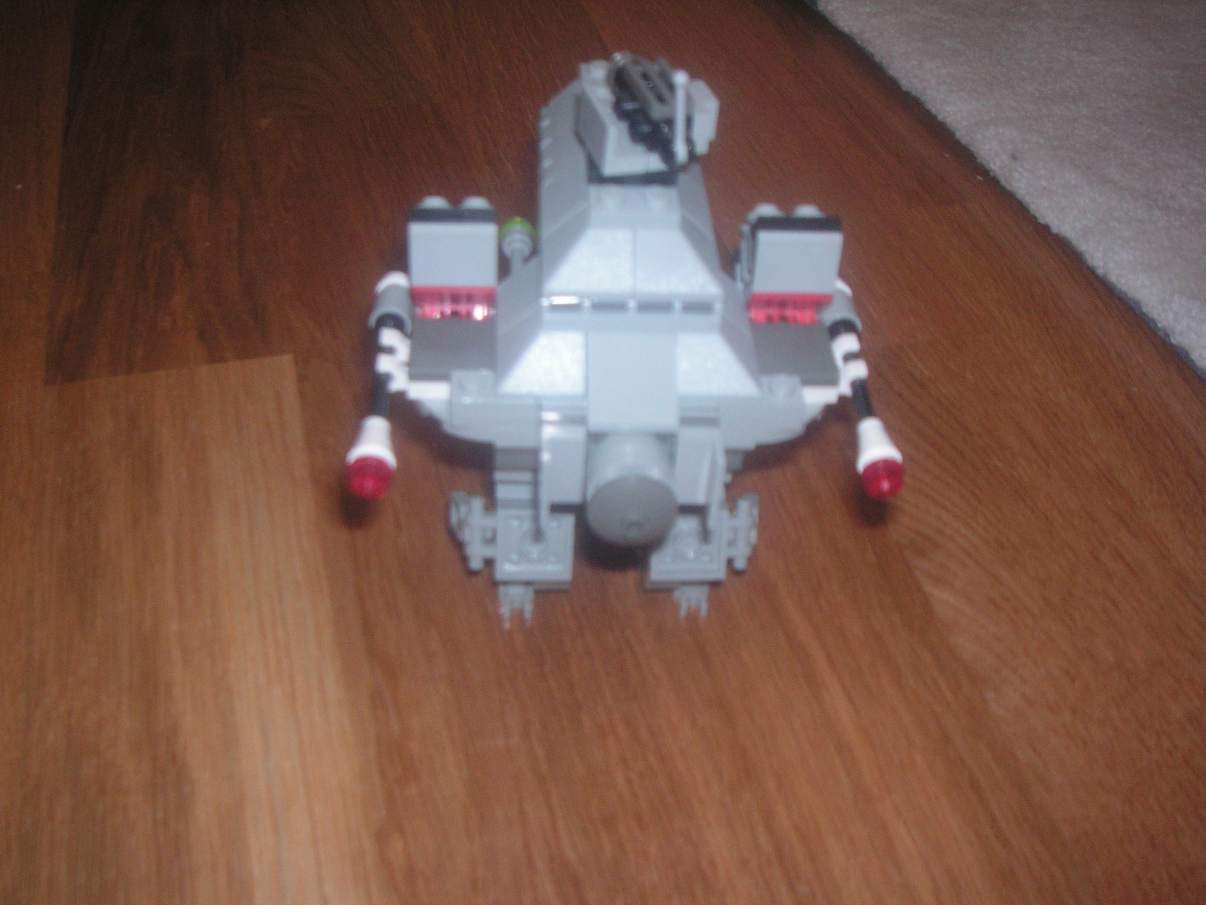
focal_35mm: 38
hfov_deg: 49.0
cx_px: 603
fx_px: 1324
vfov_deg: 37.7
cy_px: 452
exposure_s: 1/45
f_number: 3.3
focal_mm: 6.3
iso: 160
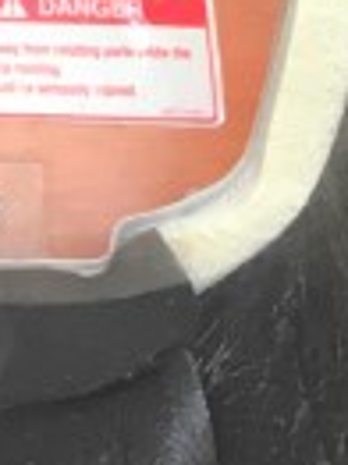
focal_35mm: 227
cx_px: -582
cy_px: -1214
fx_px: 3048
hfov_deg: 6.2
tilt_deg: -64.2
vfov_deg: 7.1
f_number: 2.2
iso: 80
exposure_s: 1/33
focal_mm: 4.15
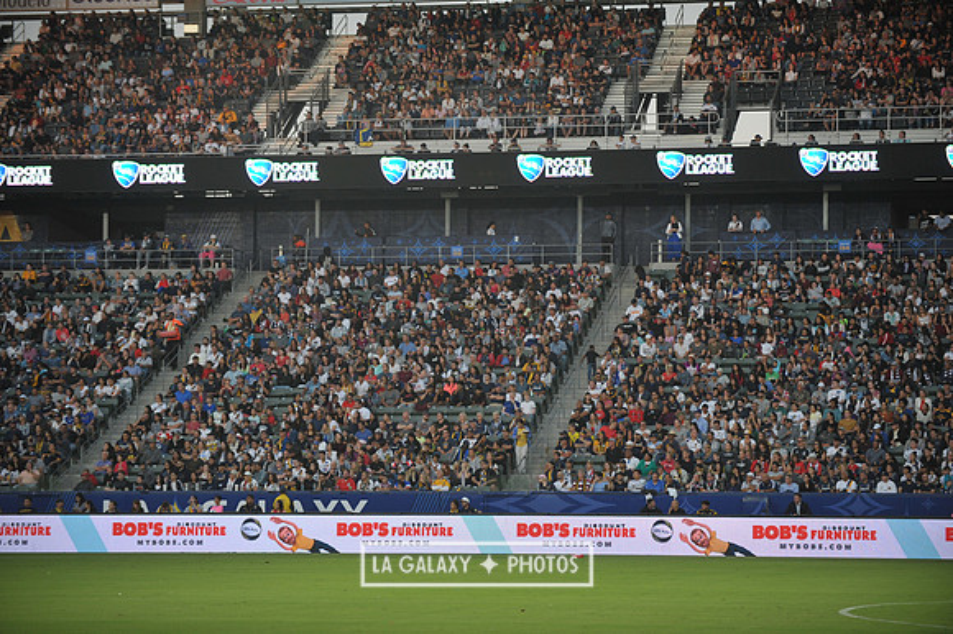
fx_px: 3175
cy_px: 317
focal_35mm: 120
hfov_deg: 17.1
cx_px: 476
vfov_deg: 11.4
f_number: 2.8
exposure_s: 1/800
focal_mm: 120
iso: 640
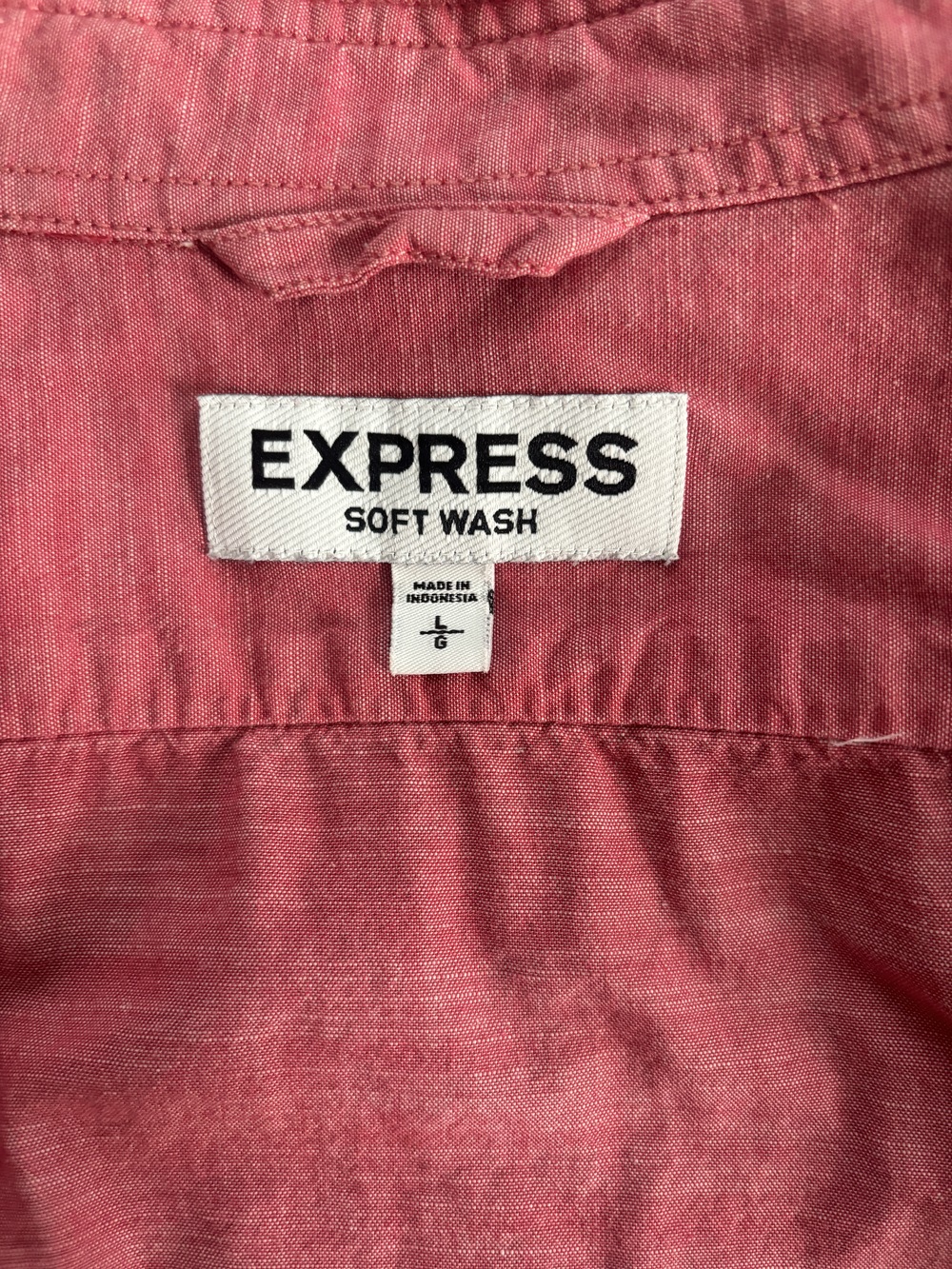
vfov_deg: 67.3
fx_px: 953
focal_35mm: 26
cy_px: 634
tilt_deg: -82.9
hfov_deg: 53.1
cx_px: 476
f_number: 1.6
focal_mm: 5.96
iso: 400
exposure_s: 1/60
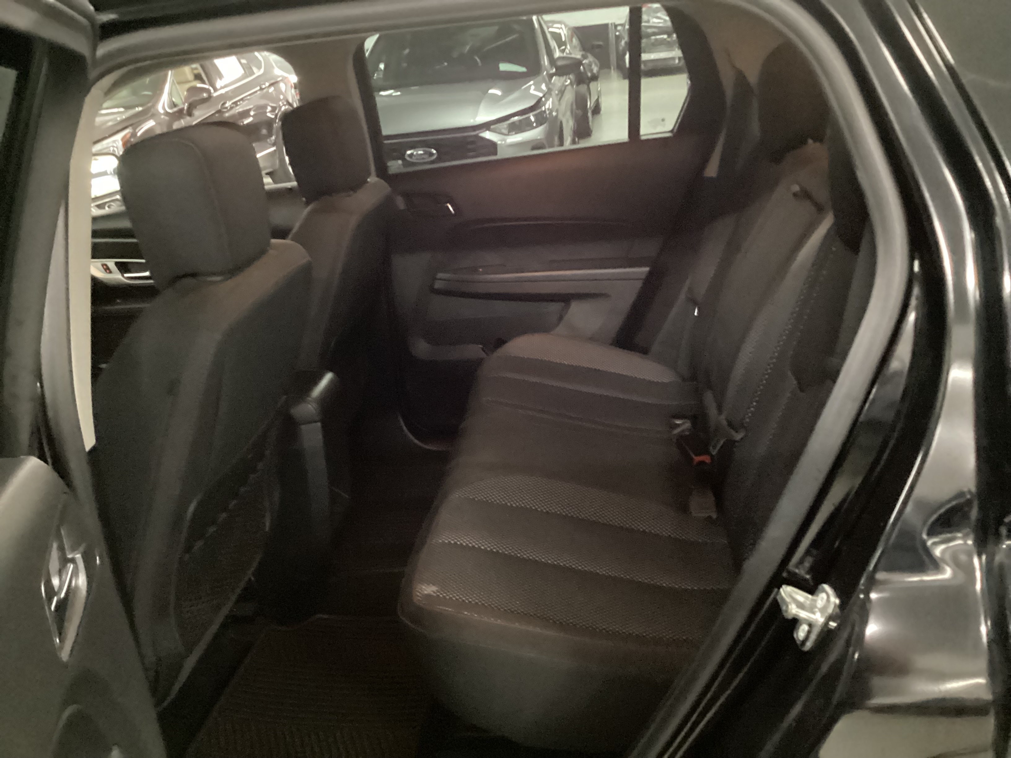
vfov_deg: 45.4
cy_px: 379
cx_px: 506
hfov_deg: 58.4
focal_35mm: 31
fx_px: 905
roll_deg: +5.5
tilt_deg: -22.7
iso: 800
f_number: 2.4
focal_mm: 3.3
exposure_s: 1/15
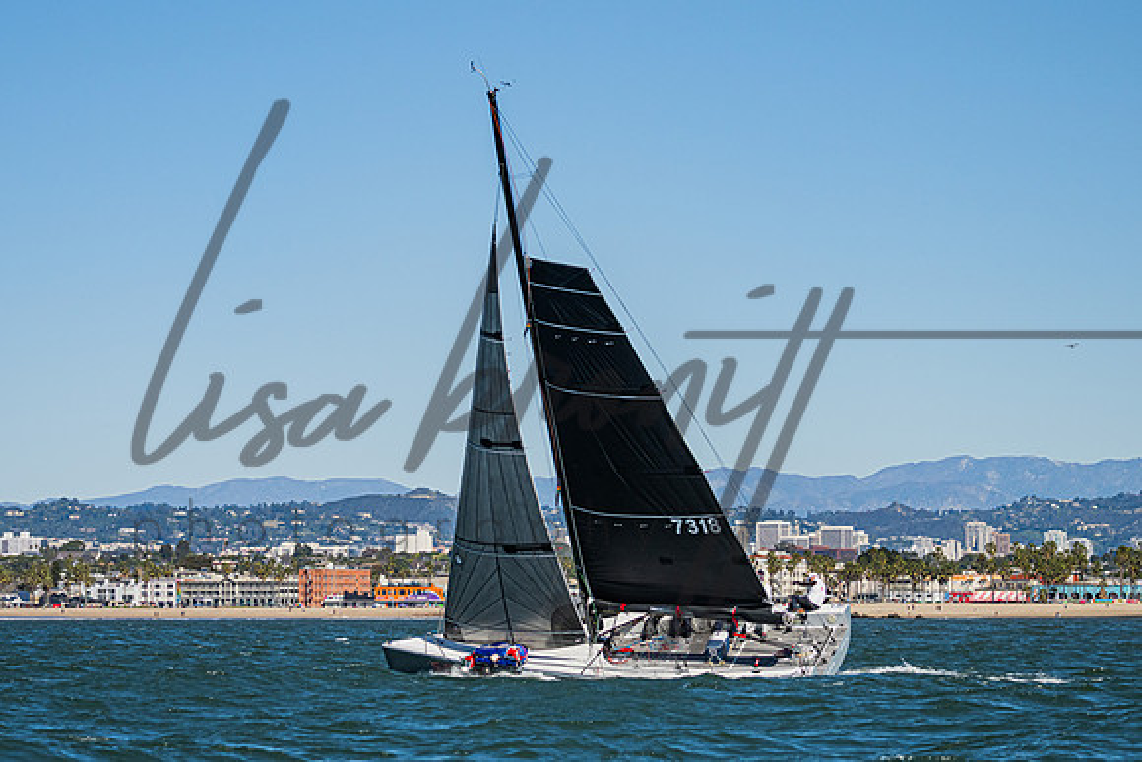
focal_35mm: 151
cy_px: 341
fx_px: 4793
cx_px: 541
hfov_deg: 13.6
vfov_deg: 9.1
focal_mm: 110
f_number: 5.6
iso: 400
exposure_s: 1/6400
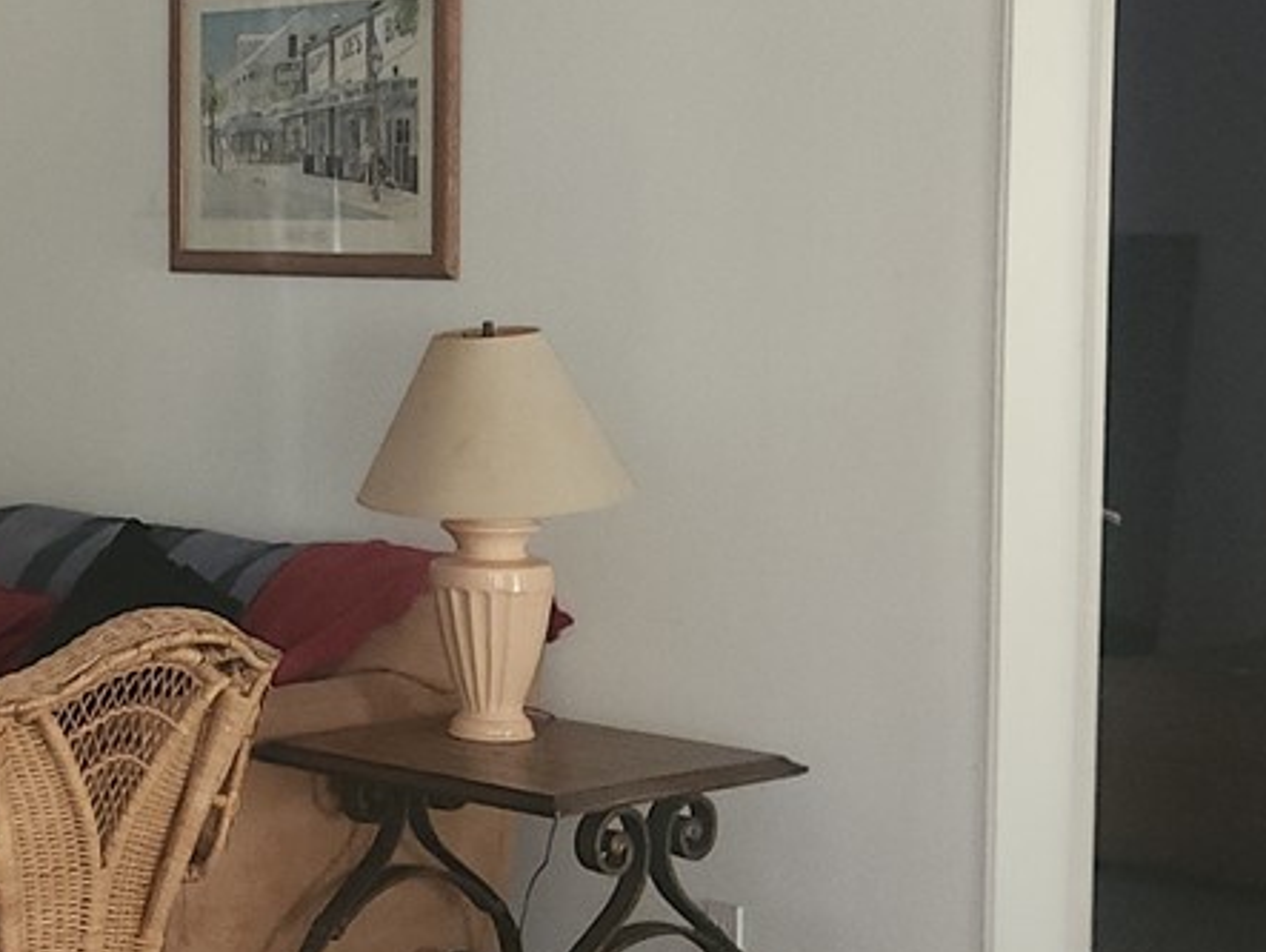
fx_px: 3038
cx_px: -543
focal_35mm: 83
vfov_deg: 17.8
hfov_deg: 20.6
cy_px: 375
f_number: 1.8
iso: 125
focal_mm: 5.4
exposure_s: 1/9.99
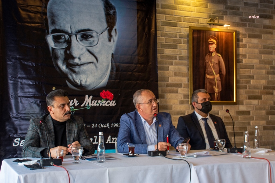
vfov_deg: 28.1
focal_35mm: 48
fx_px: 367
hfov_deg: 41.1
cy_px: 92
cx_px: 138
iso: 400
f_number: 5.6
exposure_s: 1/50
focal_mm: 32
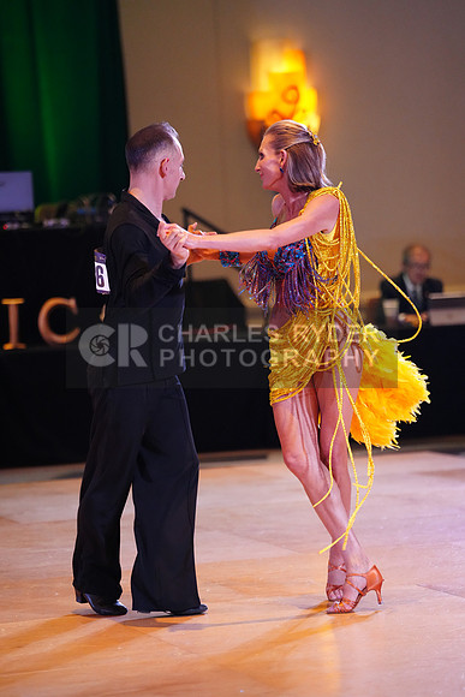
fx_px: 2885
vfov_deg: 13.8
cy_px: 348
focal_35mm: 149
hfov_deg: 9.2
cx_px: 232
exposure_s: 1/400
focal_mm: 149
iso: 5000
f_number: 2.8
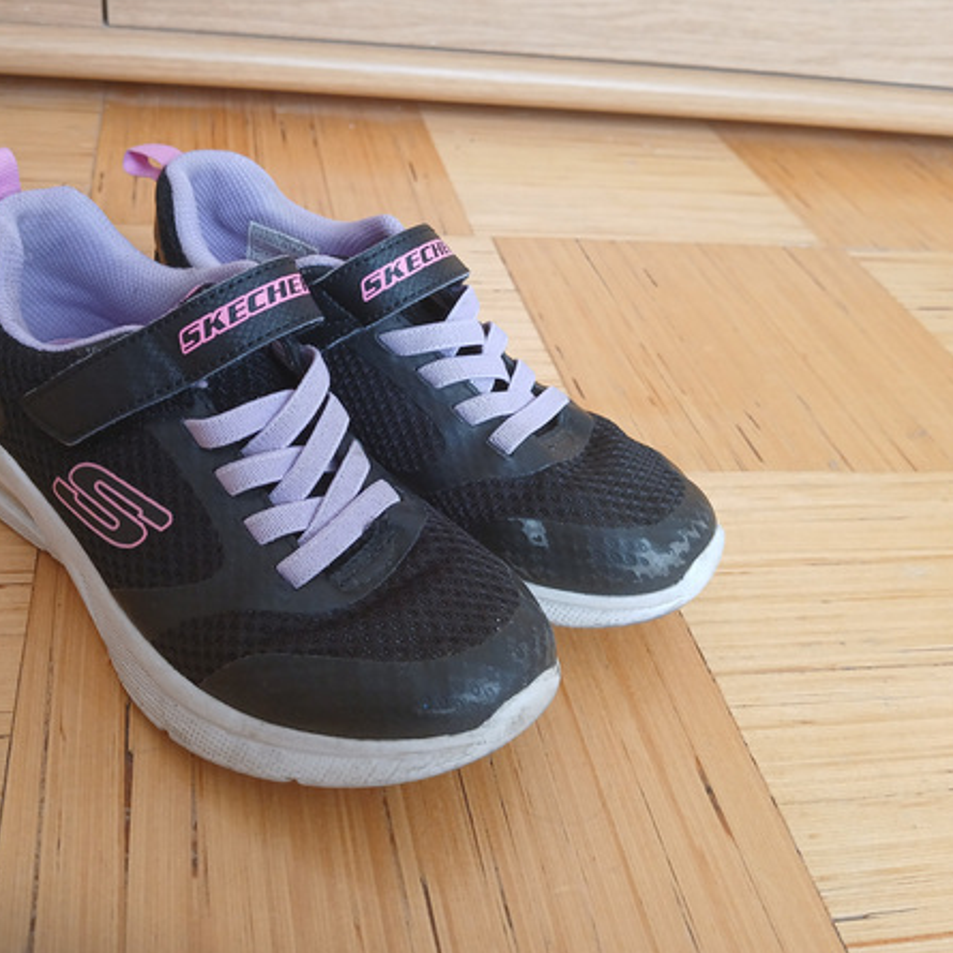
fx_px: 966
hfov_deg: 52.3
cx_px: 392
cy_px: 475
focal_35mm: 31
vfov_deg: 52.5
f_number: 1.8
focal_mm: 3.98
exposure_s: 1/50
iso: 125
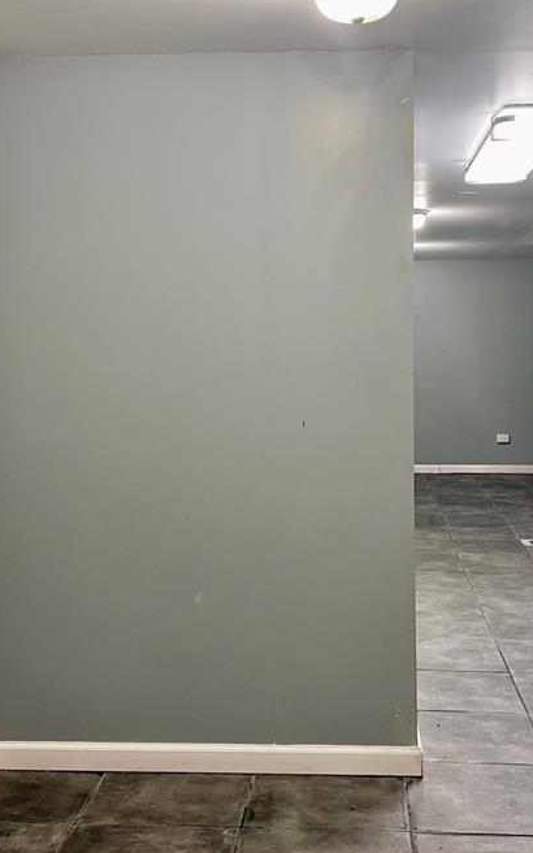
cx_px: 317
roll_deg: +0.5
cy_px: 408
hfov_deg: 29.8
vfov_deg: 46.2
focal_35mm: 43
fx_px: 999
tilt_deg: -3.6
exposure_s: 1/60
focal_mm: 5.7
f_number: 1.5
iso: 80
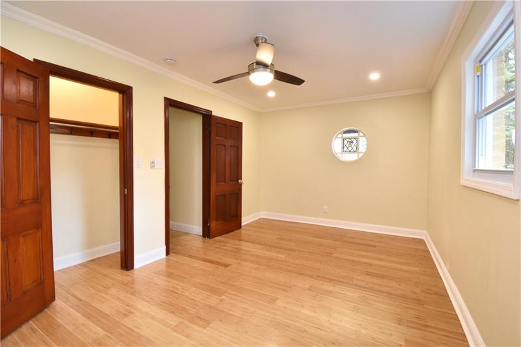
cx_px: 260
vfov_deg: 77.3
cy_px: 174
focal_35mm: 15
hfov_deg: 100.4
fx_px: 217
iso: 125
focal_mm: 10
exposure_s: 1/2.5
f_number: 10
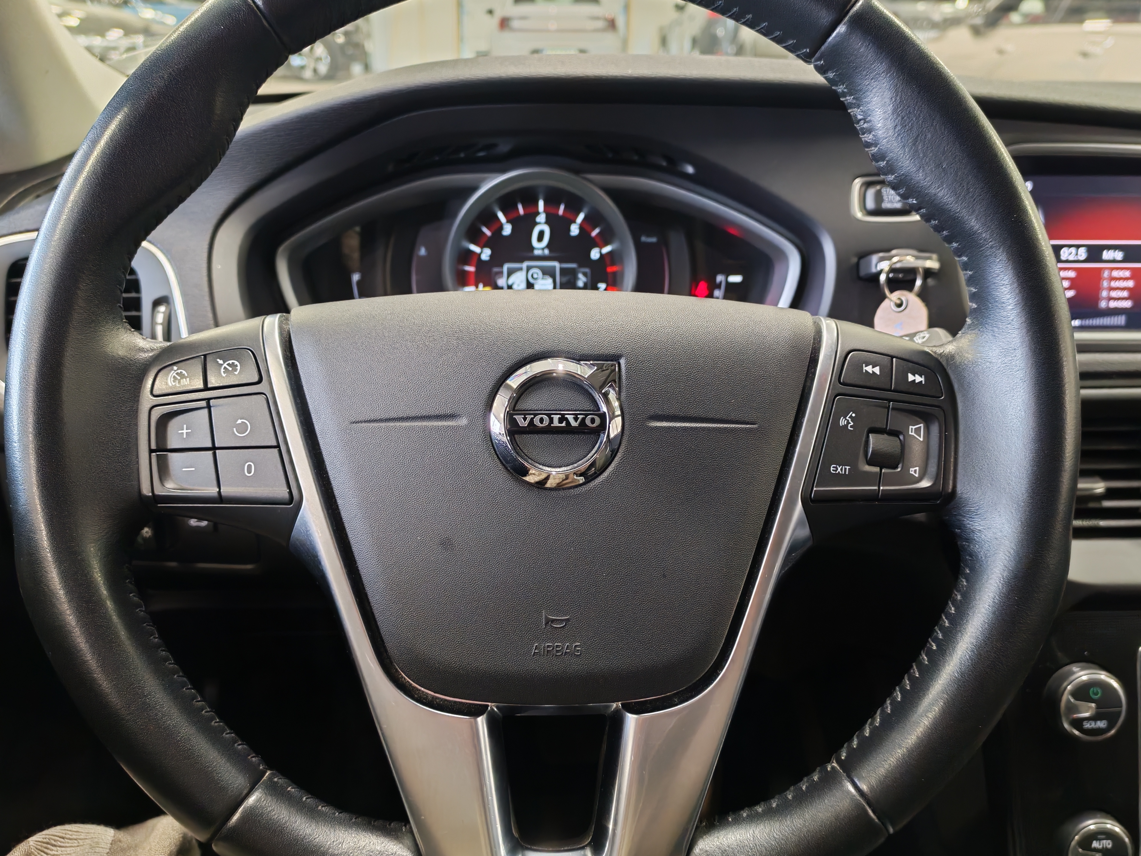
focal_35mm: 32
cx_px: 570
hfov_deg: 56.8
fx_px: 1055
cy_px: 428
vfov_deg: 44.2
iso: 800
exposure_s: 1/50
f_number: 1.9
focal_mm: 6.12
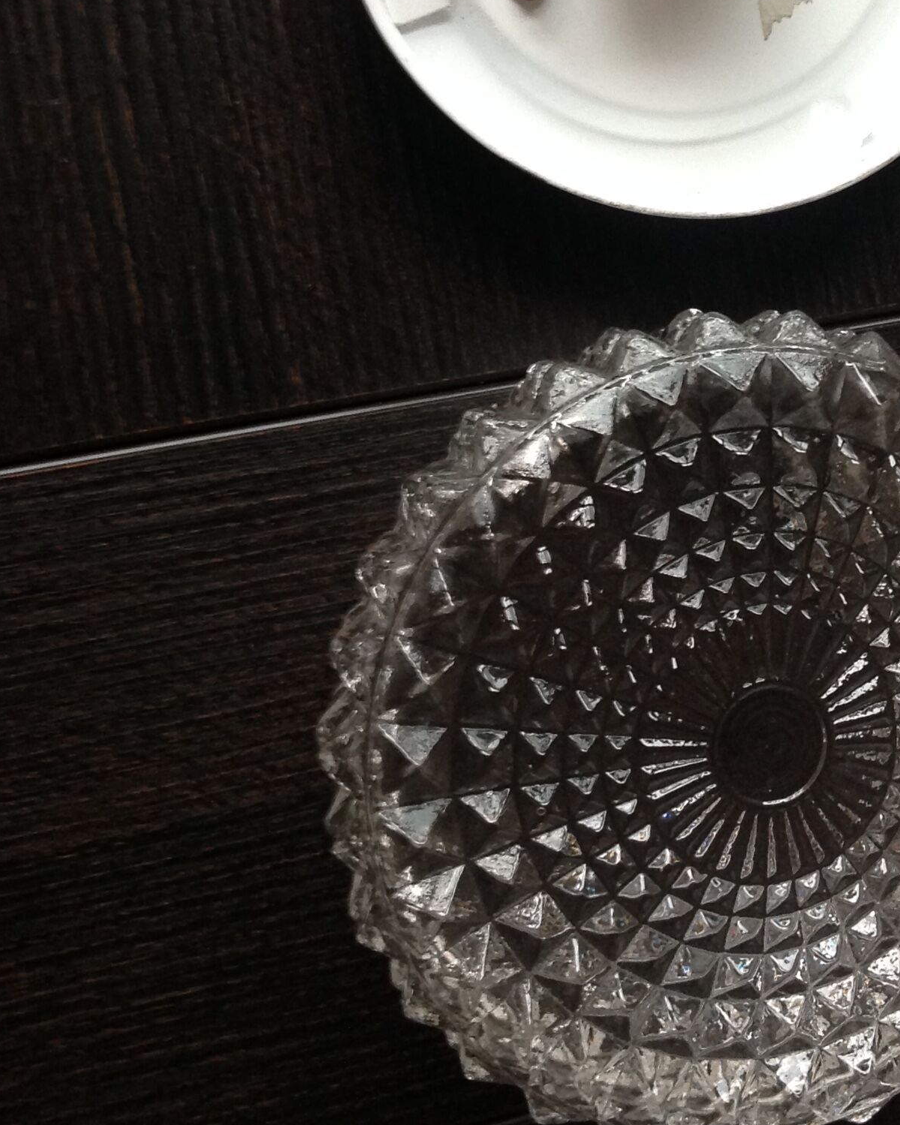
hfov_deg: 25.4
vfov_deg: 31.4
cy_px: 278
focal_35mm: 59
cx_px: 717
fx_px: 1965
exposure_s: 1/15
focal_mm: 4.28
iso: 160
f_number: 2.4
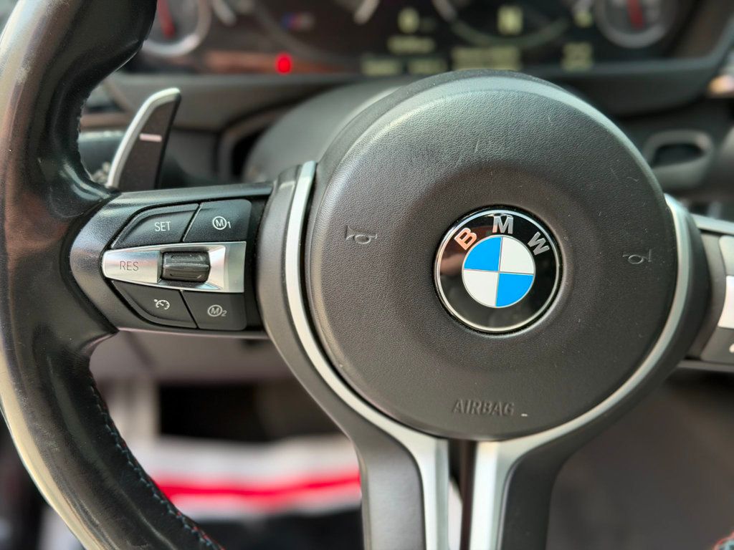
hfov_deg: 39.7
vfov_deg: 30.3
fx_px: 1018
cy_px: 275
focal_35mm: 48
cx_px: 367
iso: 50
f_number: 1.78
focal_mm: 6.76
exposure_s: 1/187
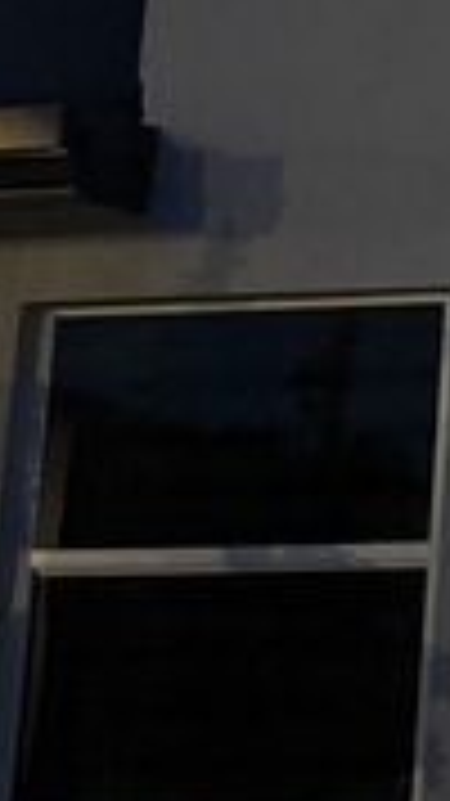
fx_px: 2081
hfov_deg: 10.7
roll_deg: +0.1
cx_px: 1048
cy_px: 196
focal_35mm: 98
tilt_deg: +13.2
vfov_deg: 21.6
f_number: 1.78
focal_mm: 6.76
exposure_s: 1/30
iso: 1250
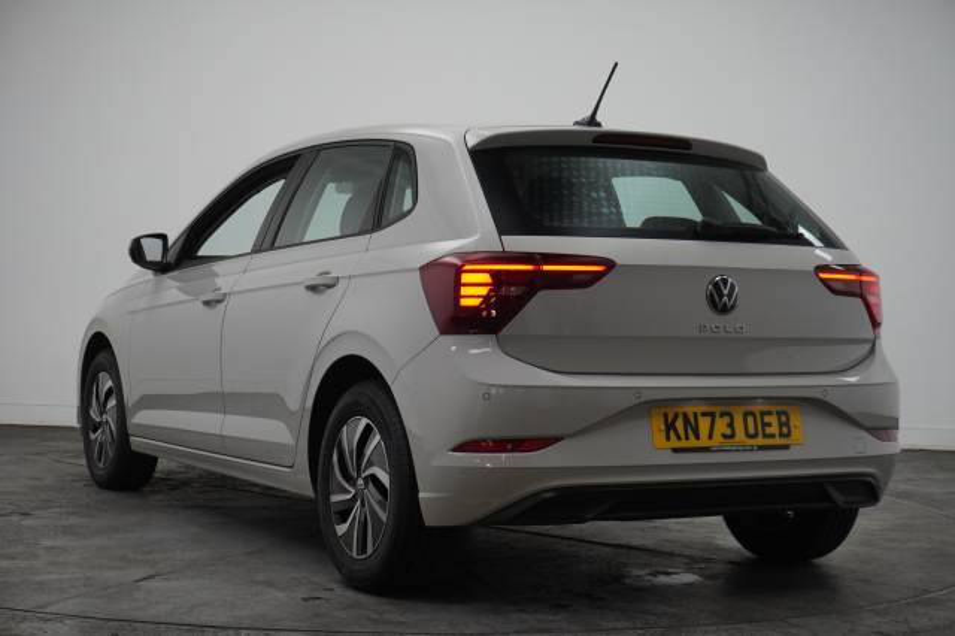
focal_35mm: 60
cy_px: 318
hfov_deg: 33.4
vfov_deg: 22.6
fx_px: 1591
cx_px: 478
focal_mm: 40
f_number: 5.6
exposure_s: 1/200
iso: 1250
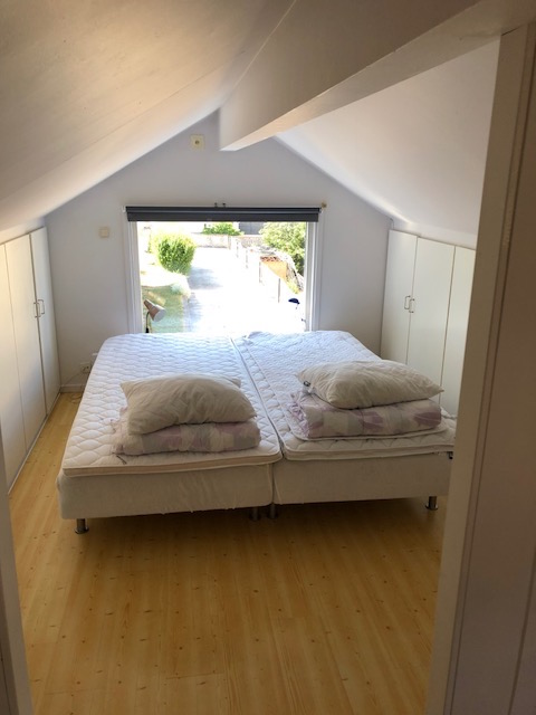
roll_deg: -0.4
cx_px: 268
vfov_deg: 63.4
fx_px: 578
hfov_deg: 49.7
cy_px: 358
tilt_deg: -15.9
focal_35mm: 28
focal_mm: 3.99
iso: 32
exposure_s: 1/100
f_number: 1.8
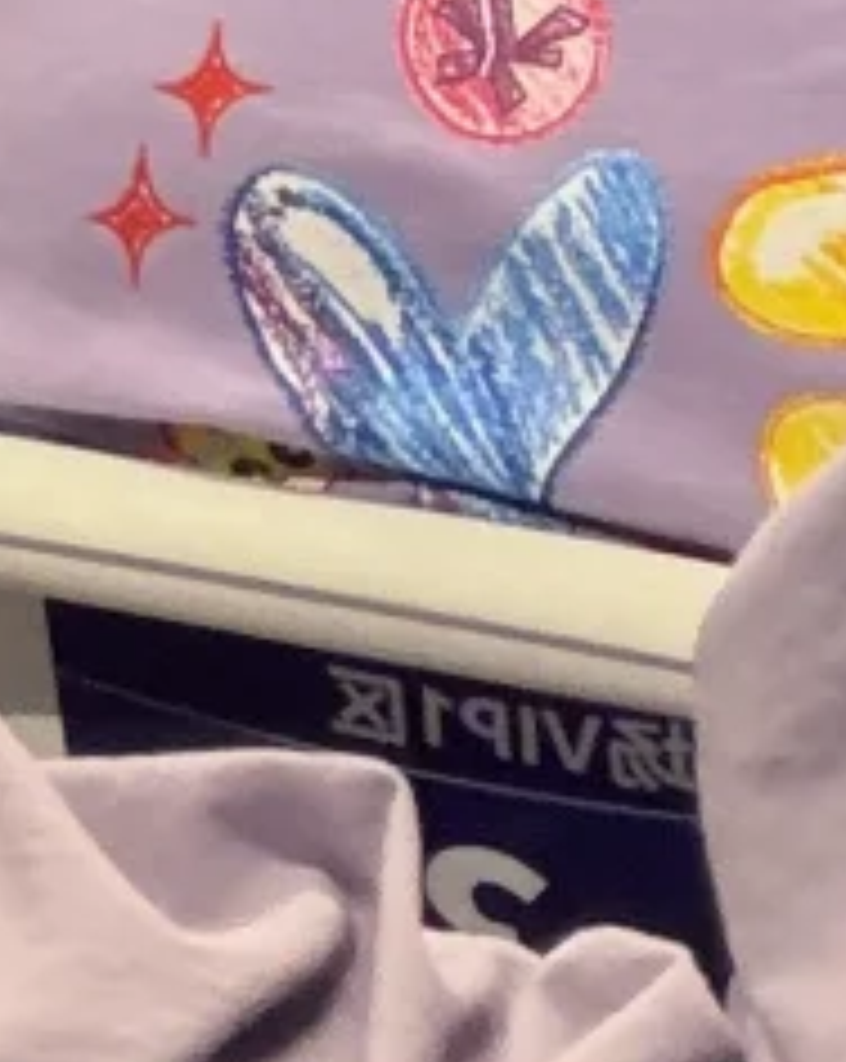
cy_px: -1750
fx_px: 5617
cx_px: 945
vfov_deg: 9.3
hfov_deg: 8.5
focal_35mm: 179
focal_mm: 2.71
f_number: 1.9
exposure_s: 1/60
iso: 250
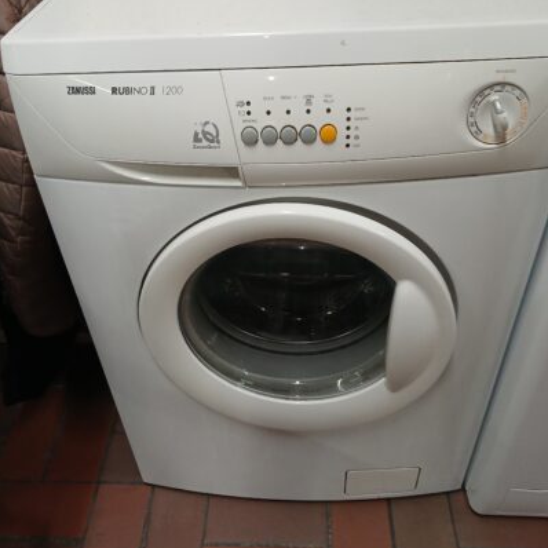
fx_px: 573
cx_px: 274
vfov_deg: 51.1
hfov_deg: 51.1
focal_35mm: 32
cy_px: 253
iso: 200
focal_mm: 3.98
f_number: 1.8
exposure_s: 1/50
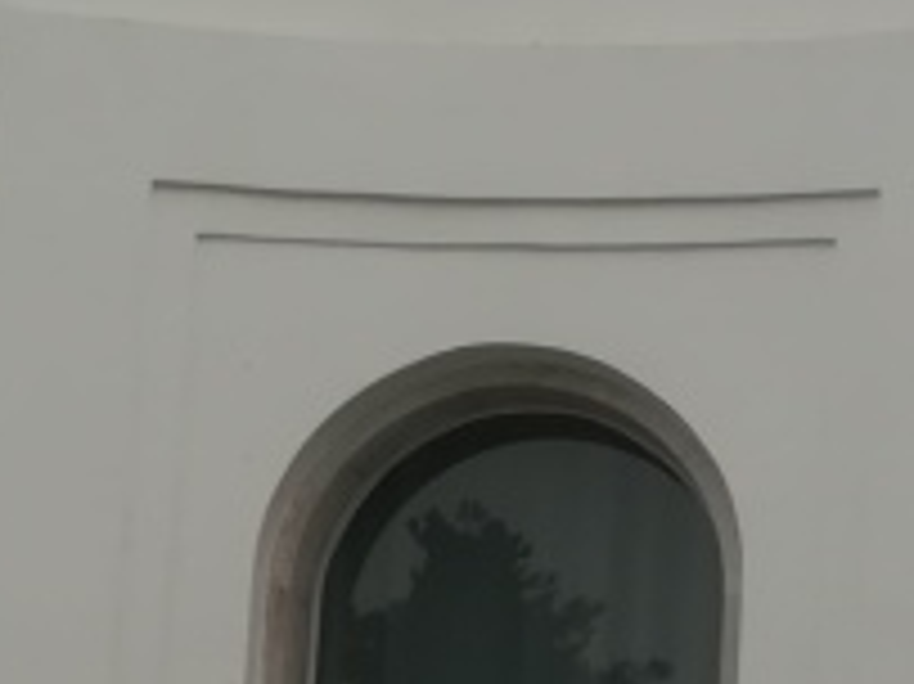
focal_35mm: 131
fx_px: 3457
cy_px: 630
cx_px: 806
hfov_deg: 14.9
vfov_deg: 11.2
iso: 64
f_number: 2.2
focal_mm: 3.83
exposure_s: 1/50
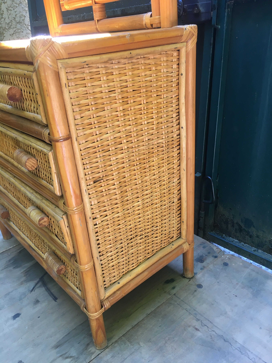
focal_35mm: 29
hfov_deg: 48.2
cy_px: 182
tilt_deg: -22.4
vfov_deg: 61.7
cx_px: 136
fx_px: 304
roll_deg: +0.1
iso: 32
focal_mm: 4.15
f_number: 2.2
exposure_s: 1/33
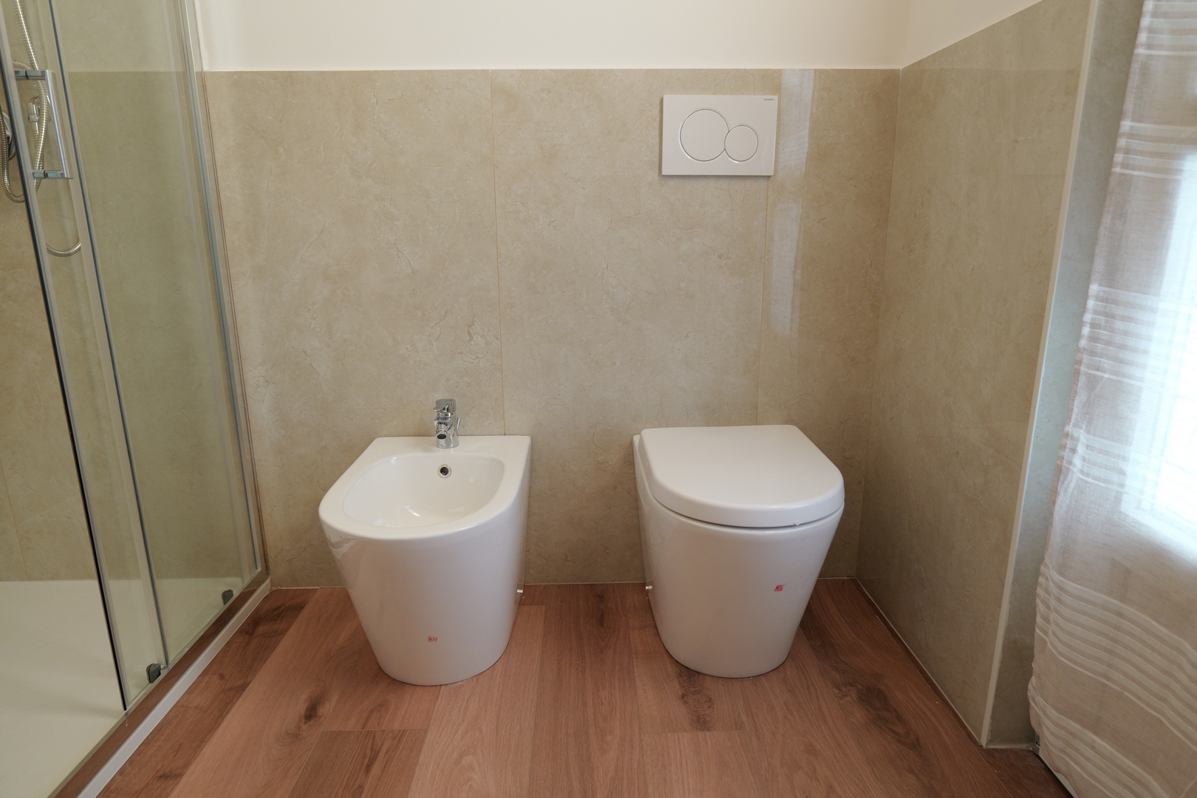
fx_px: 665
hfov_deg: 84.0
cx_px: 598
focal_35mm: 20
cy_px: 399
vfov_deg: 61.9
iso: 800
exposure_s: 1/30
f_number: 4
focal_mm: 20
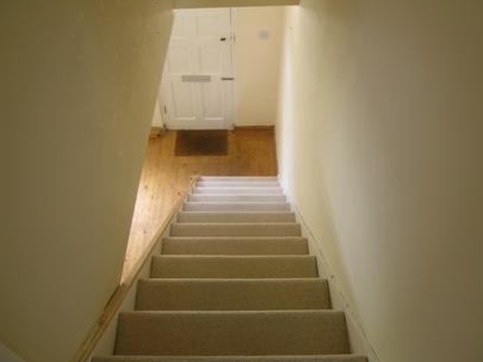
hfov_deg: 58.4
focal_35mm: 31
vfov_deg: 45.3
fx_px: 432
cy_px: 168
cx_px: 247
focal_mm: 5.8
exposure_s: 1/8.2
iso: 50
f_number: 2.8
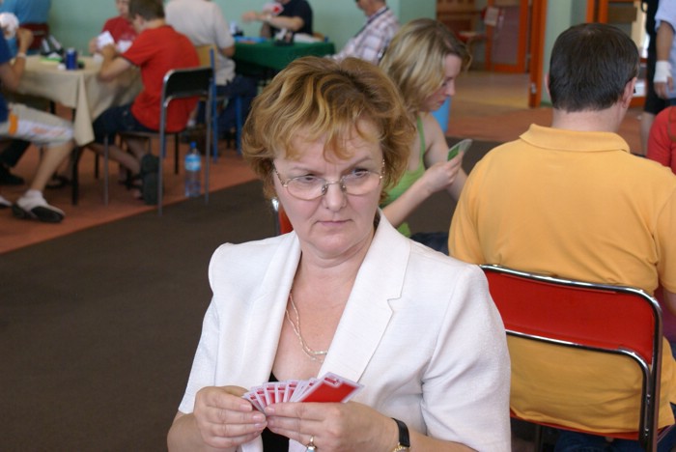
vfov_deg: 20.2
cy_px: 226
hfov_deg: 29.8
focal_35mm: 68
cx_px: 338
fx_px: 1269
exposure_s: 1/40
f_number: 5.6
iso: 640
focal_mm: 45
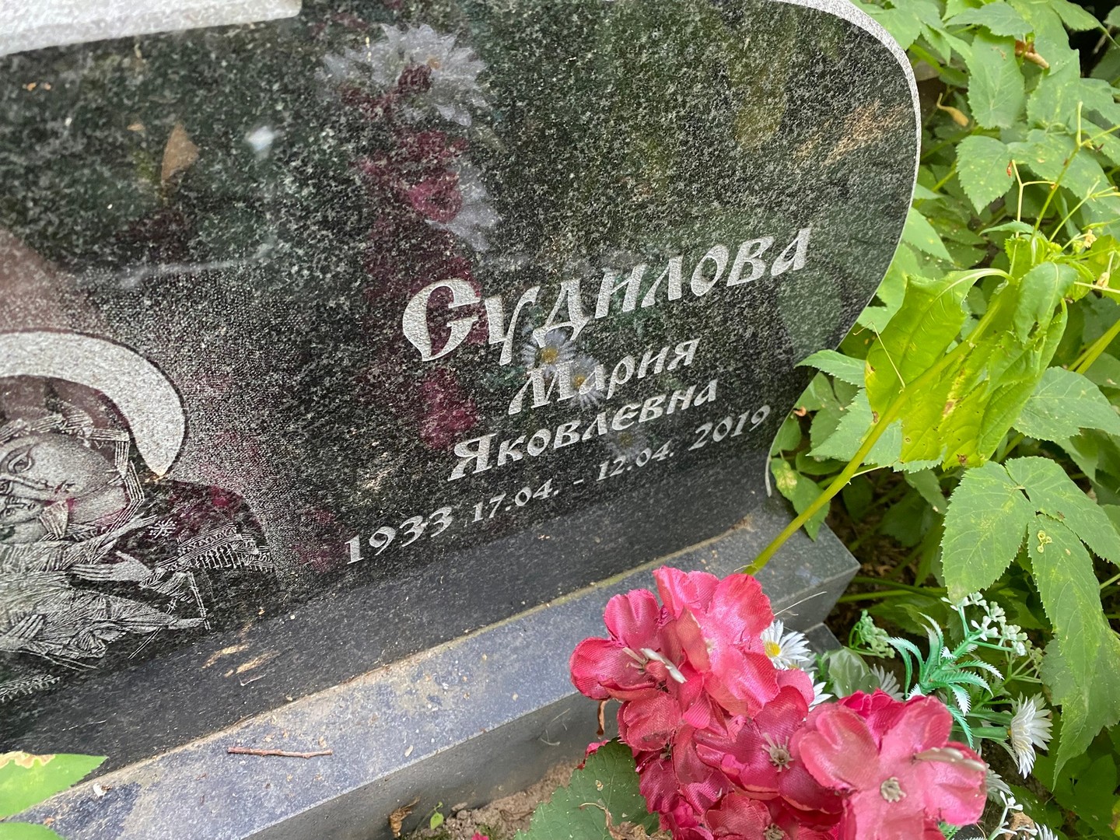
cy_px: 420
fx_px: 841
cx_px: 560
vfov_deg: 53.1
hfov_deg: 67.3
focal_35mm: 26
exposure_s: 1/60
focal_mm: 4.25
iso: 250
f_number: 1.8
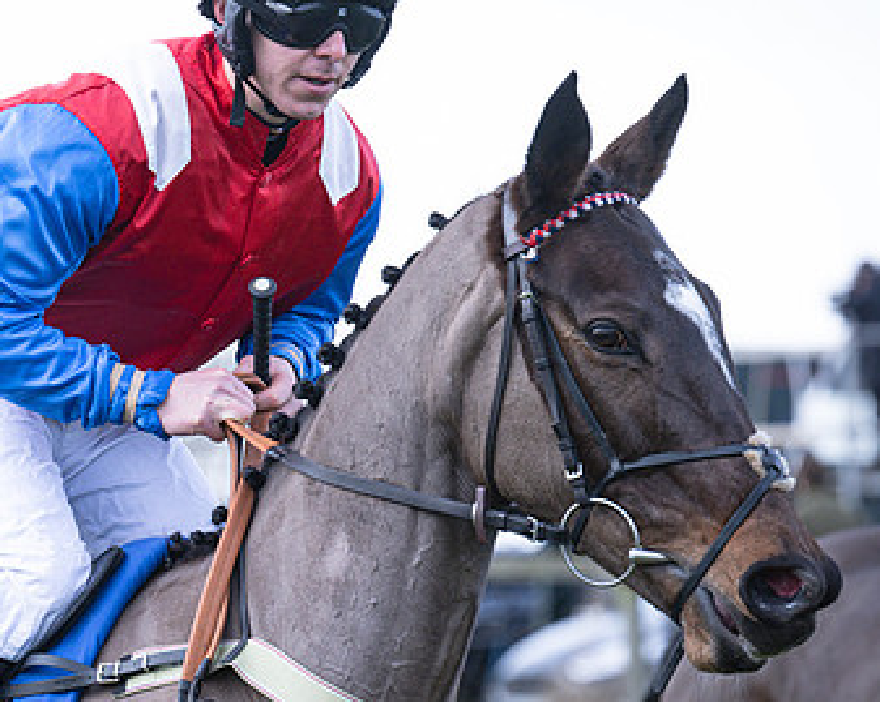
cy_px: 522
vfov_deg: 4.6
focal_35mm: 337
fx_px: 8769
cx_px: 516
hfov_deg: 5.7
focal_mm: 140
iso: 400
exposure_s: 1/800
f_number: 4
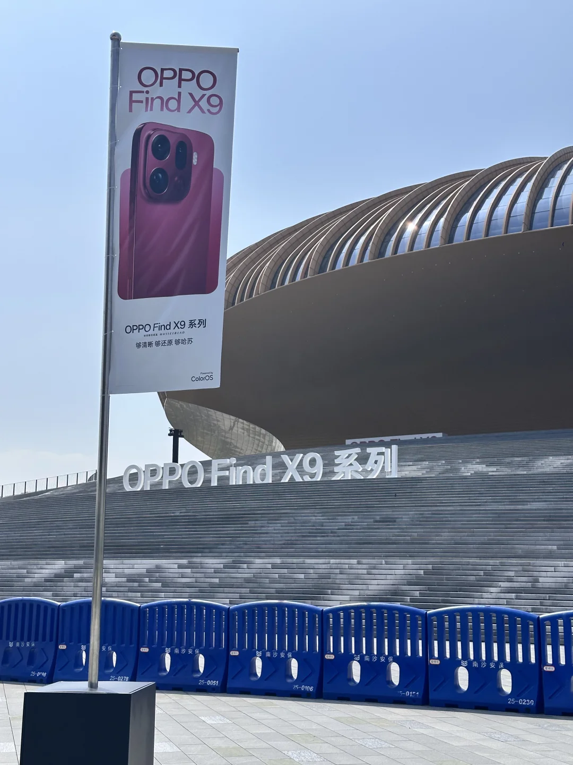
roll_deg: -0.1
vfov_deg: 39.7
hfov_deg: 30.3
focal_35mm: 48
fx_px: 1059
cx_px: 286
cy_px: 382
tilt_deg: +11.7
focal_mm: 6.86
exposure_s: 1/7634
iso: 64
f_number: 1.78
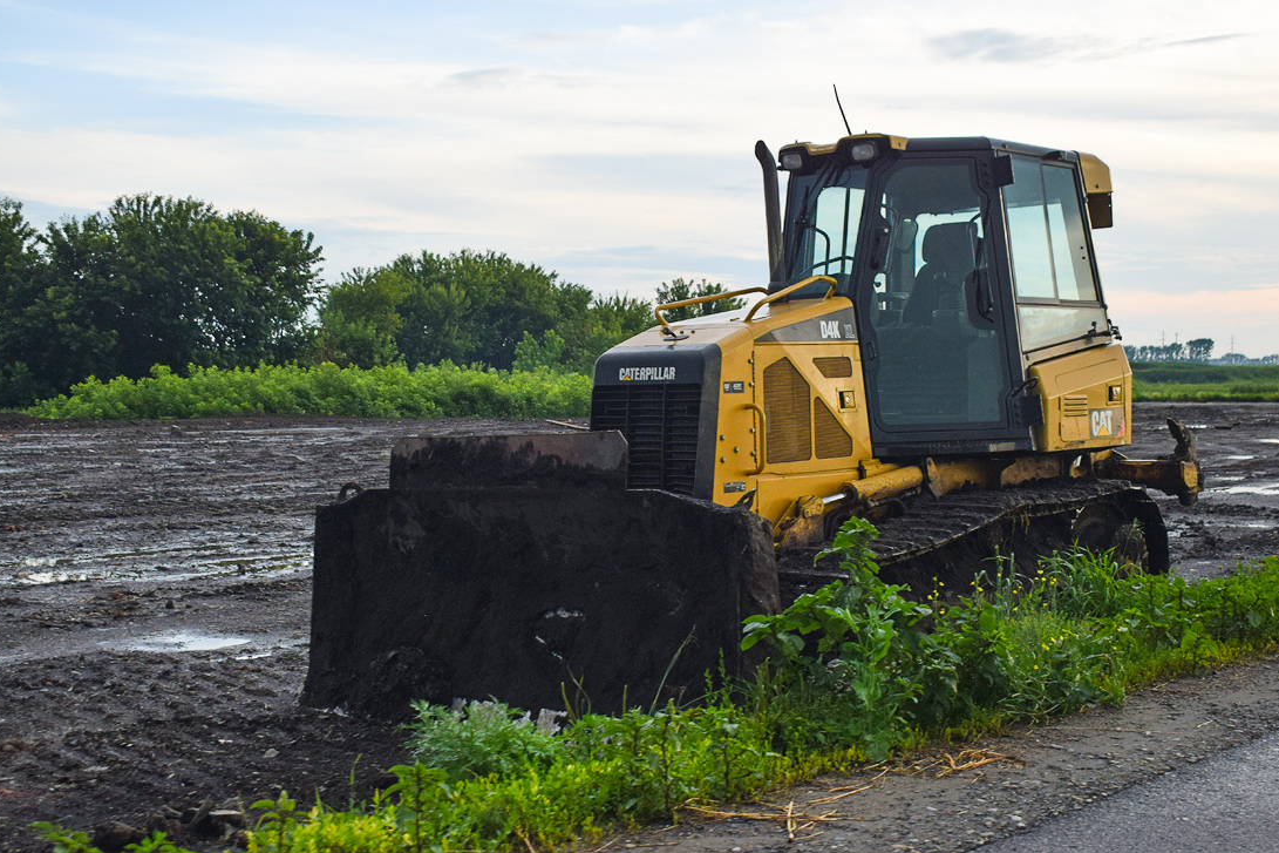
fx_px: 1582
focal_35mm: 45
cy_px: 394
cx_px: 649
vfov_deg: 30.1
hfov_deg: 44.0
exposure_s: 1/640
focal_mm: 27
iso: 400
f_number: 5.6
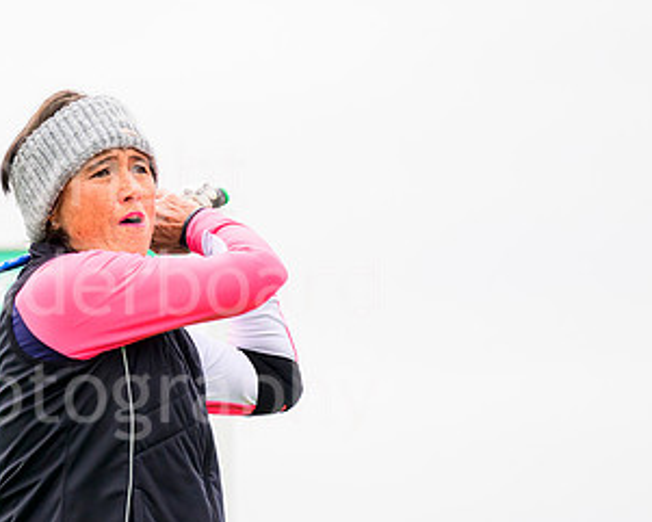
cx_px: 22
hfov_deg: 3.2
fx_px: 11505
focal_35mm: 596
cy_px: 181
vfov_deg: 2.6
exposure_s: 1/1600
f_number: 5.3
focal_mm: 280
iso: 1000
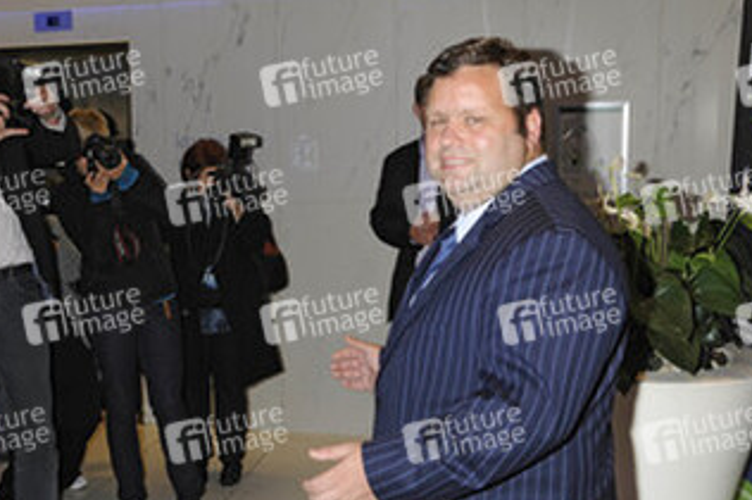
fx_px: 1043
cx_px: 258
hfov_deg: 39.2
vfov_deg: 26.9
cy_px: 257
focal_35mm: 50
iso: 640
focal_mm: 35
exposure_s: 1/50
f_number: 5.6
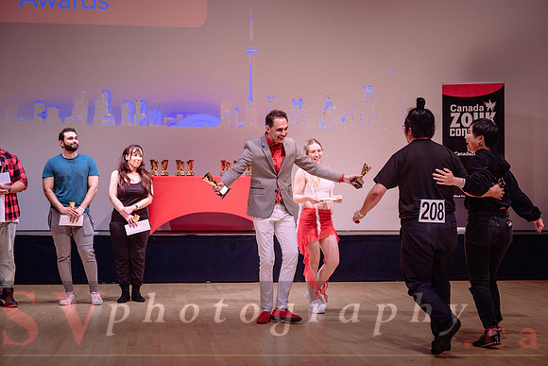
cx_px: 295
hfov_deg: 33.3
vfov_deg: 22.5
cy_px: 169
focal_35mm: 60
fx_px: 917
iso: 1250
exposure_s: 1/250
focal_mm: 56
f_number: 3.2
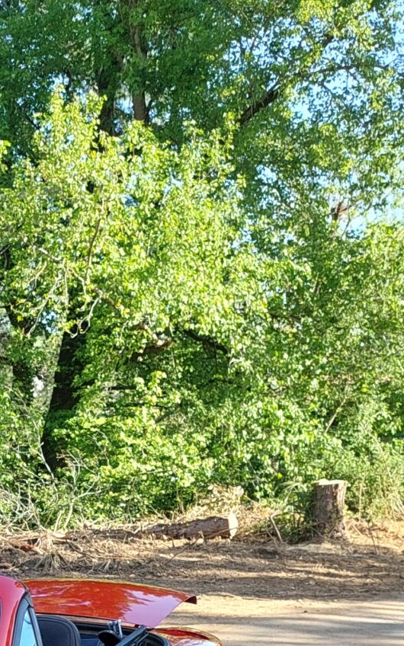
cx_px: -267
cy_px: 818
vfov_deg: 23.2
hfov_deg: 14.7
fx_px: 1409
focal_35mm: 80
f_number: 1.8
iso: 40
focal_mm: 5.23
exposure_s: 1/323
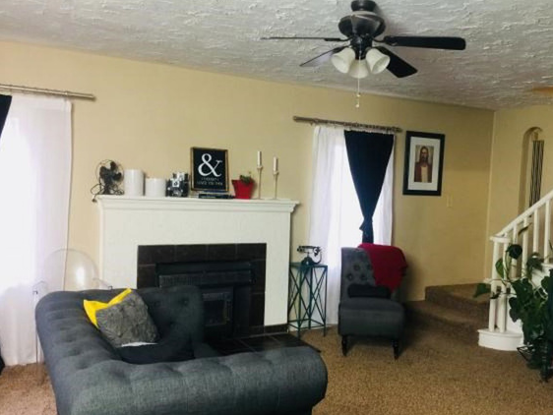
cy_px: 230
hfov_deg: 55.2
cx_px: 312
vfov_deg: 42.9
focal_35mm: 33
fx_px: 527
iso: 125
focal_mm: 4.15
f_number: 2.2
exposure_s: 1/10
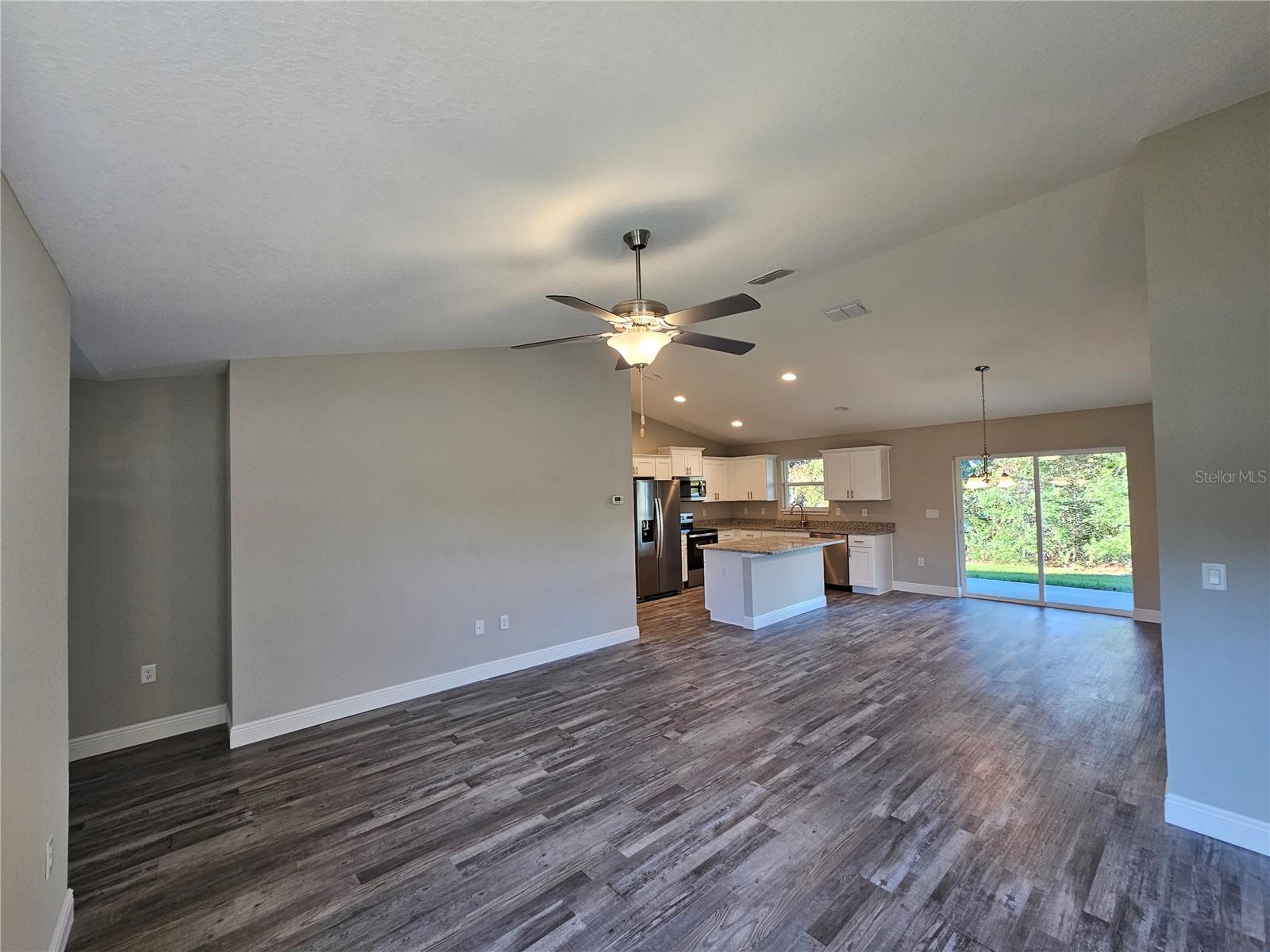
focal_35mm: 13
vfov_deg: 89.9
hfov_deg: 106.2
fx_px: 477
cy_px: 476
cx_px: 635
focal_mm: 2.2
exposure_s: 1/60
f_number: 2.2
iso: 125
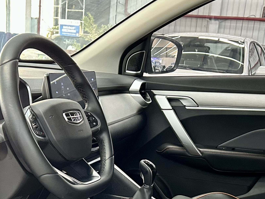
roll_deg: -4.1
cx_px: 107
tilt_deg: -19.7
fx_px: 498
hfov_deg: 29.7
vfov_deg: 21.4
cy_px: 221
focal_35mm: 65
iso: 250
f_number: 1.5
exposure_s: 1/60
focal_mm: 5.7
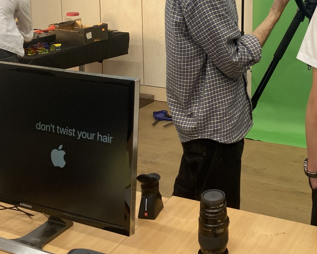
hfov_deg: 35.6
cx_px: 248
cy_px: 22
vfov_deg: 28.5
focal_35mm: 51
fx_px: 478
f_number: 1.8
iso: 125
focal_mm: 4.25
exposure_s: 1/100
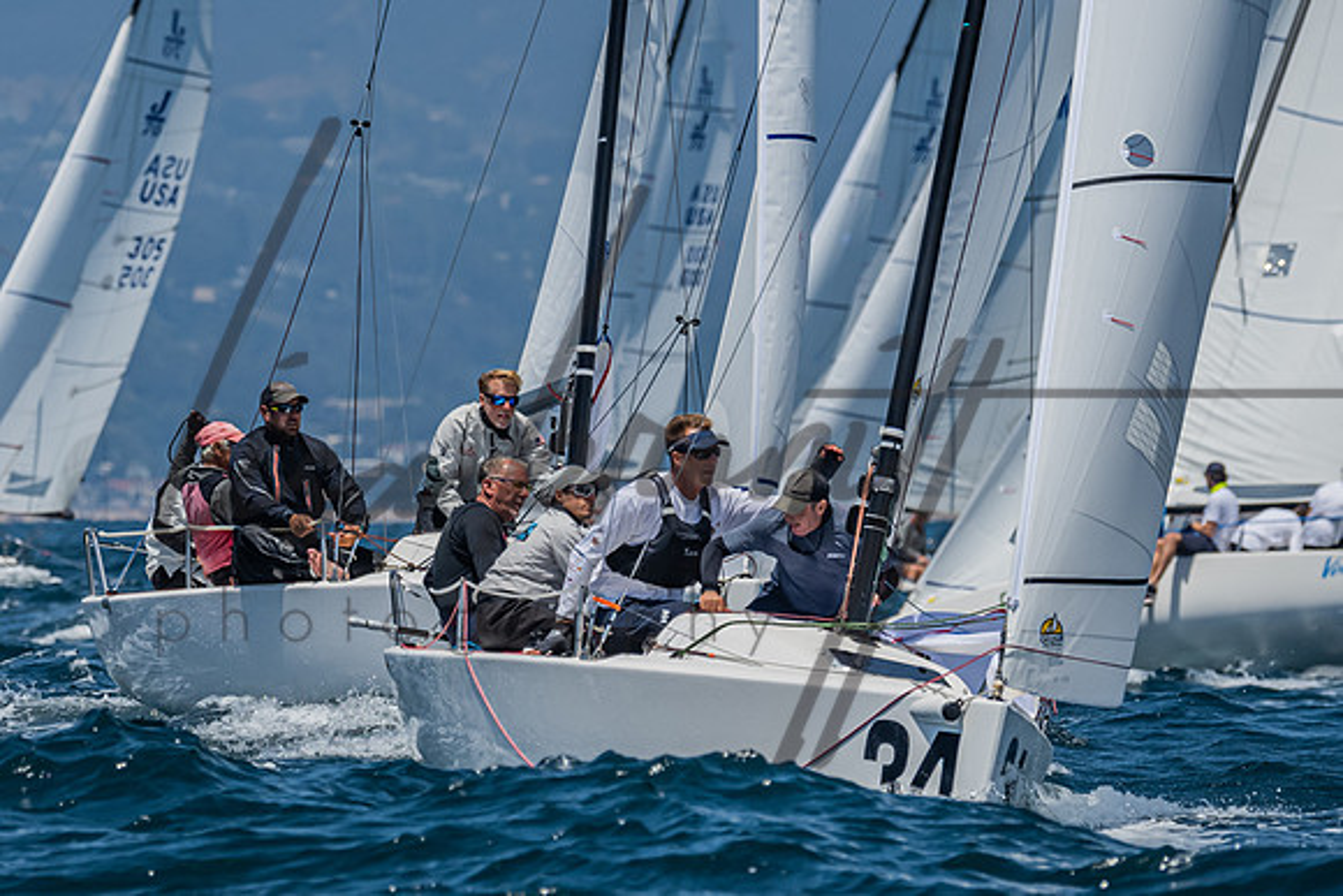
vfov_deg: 2.4
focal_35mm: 576
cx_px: 188
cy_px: 442
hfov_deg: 3.6
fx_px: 21481
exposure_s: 1/2500
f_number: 6.3
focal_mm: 280
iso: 400
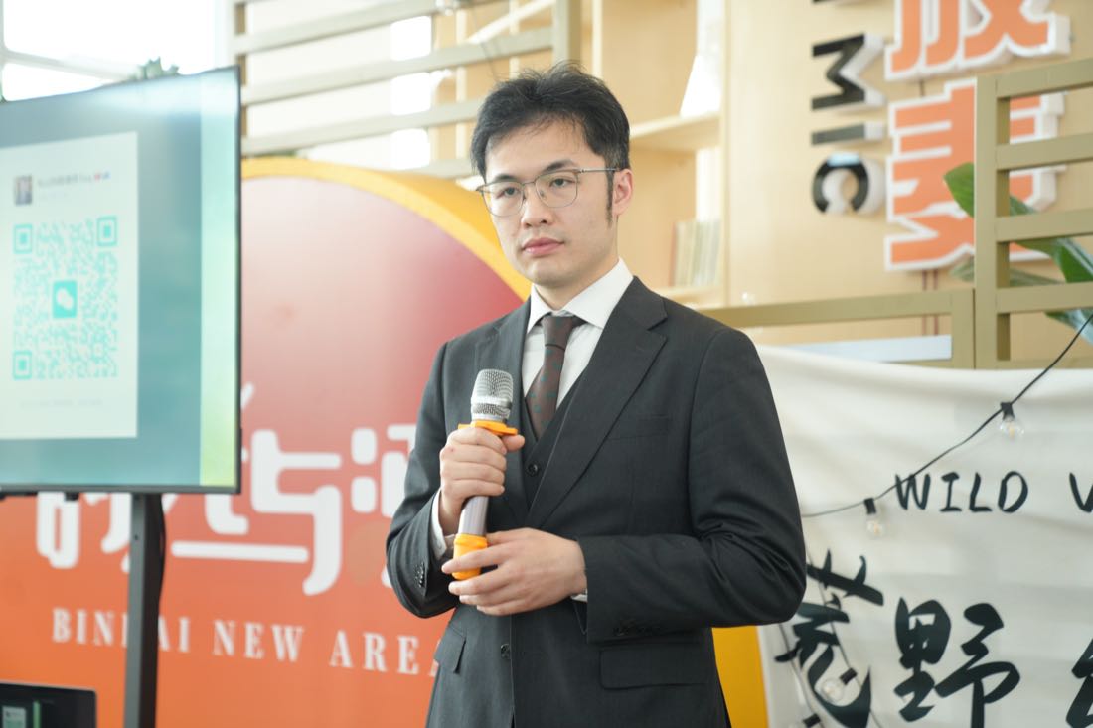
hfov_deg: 28.8
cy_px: 364
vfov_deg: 19.5
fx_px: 2125
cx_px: 546
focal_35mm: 70
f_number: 2.8
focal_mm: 70
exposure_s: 1/125
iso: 1600
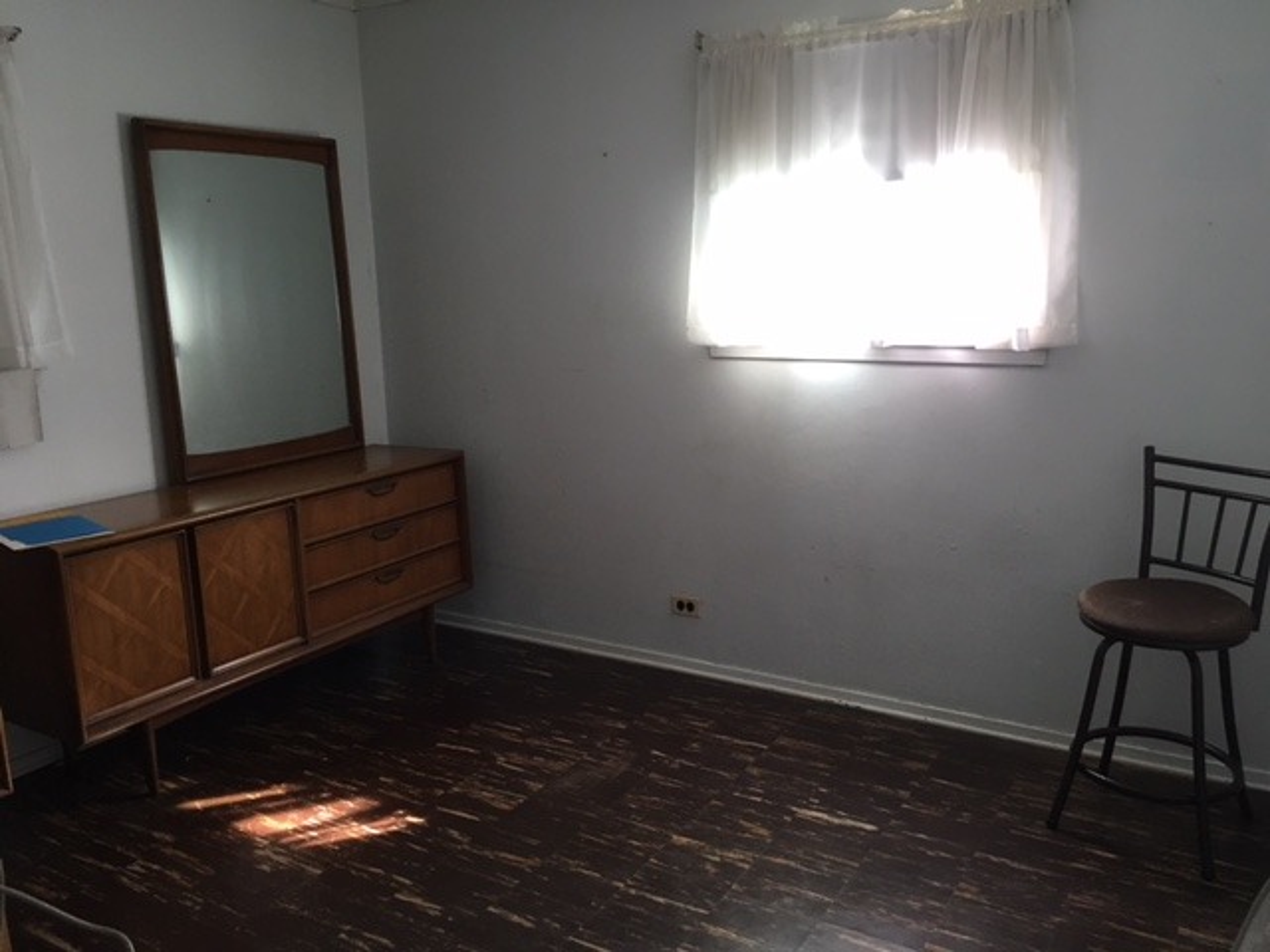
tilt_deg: -10.8
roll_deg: +0.5
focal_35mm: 29
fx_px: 1064
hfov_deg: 61.7
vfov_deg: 48.2
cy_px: 476
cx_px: 635
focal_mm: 4.15
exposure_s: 1/30
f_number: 2.2
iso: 100
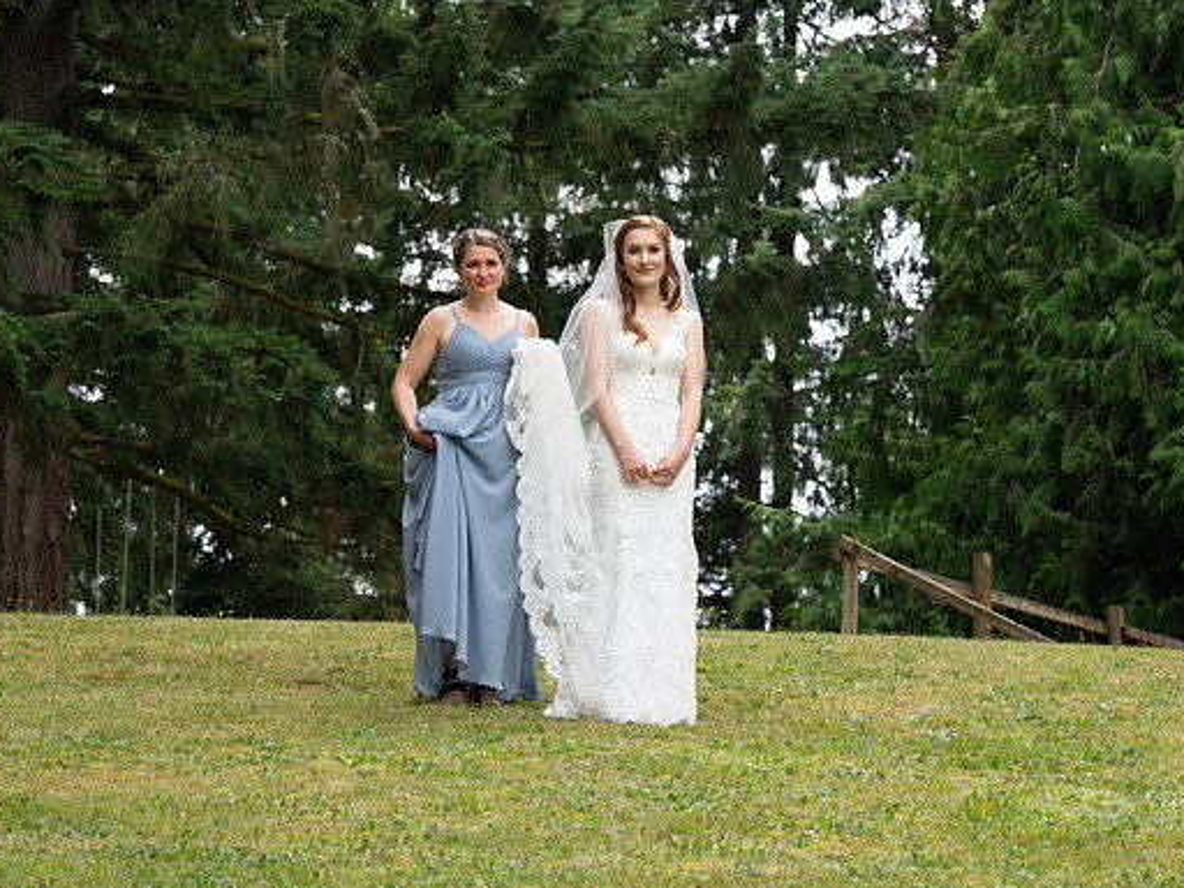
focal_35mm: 147
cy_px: 445
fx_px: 5028
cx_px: 641
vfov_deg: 10.1
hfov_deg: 13.4
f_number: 11
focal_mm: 135
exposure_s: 1/250
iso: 800
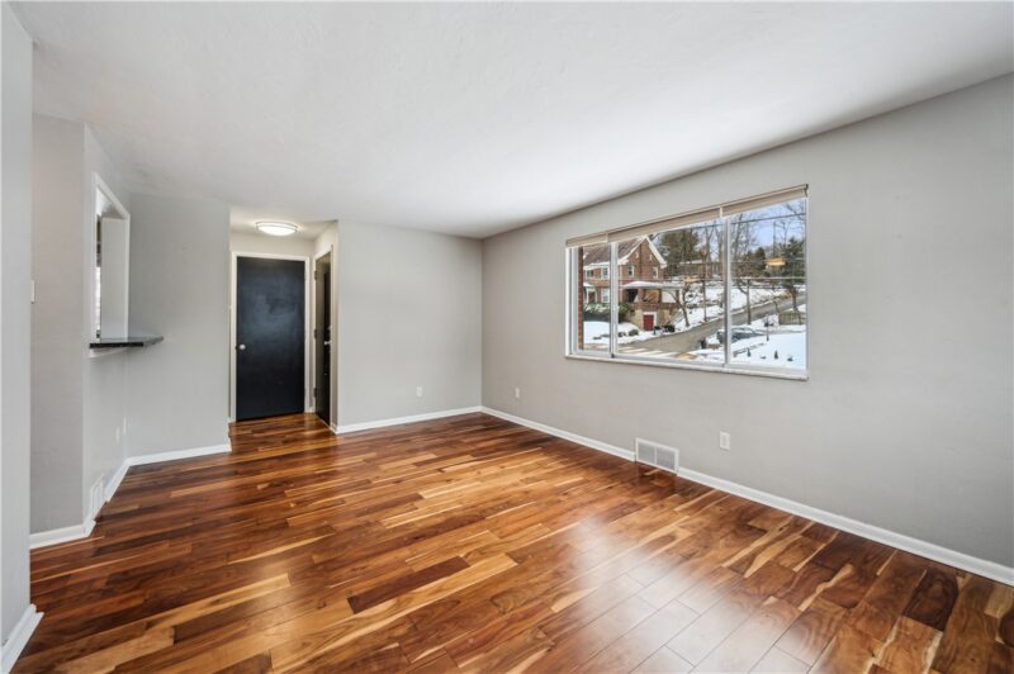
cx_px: 507
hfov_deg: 104.3
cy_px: 337
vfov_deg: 81.1
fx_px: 394
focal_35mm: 14
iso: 400
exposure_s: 1/40
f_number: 8
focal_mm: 14
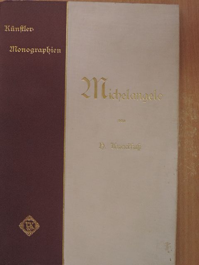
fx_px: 422
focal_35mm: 55
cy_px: 132
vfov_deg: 34.9
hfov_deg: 26.6
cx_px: 100
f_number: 3.7
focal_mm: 9.8
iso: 640
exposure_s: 1/100
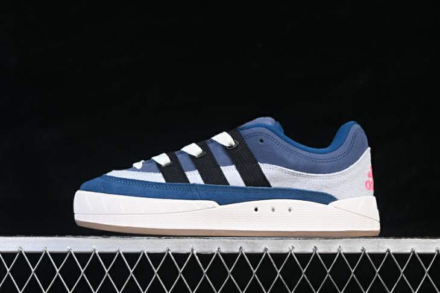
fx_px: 916
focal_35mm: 75
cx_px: 220
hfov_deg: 27.0
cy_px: 146
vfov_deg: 18.2
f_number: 7.1
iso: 160
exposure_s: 1/60
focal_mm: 50
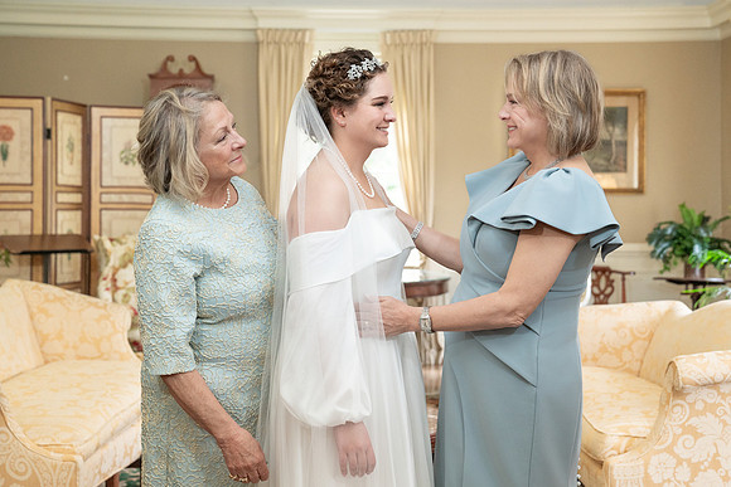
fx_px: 995
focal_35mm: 49
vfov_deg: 27.5
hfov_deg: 40.3
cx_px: 366
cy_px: 244
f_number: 4
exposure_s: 1/250
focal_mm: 49
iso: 1600
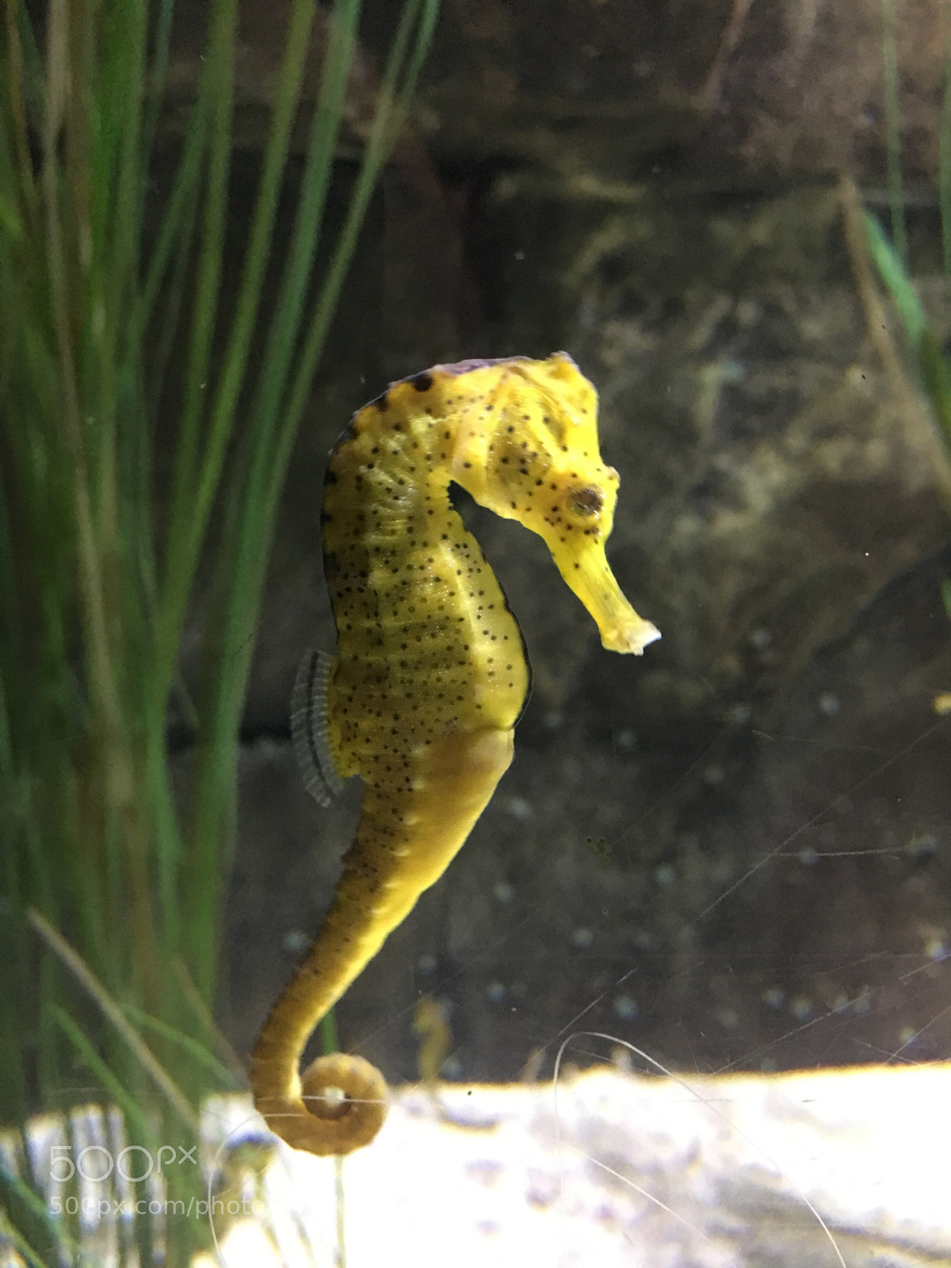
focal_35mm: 29
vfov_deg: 61.7
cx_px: 476
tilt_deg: -19.7
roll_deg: -2.0
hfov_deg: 48.2
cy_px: 634
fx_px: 1062
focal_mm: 4.15
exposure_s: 1/17
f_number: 2.2
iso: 250
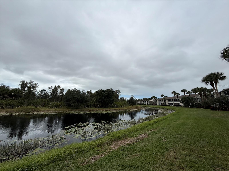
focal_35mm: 14
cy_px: 86
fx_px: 93
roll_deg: -2.4
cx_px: 114
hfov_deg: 102.1
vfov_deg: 85.7
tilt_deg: +11.8
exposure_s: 1/3460
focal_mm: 2.22
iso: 50
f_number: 2.2
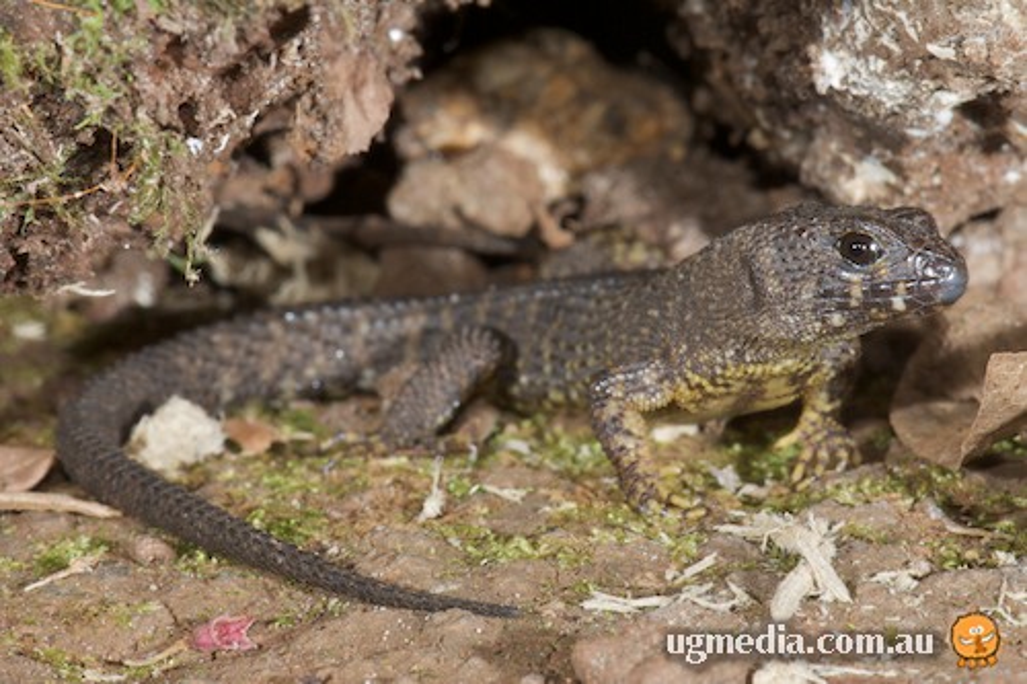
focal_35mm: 158
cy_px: 342
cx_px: 514
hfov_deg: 13.0
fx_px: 4491
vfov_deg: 8.7
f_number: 22
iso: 100
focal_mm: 105
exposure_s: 1/100
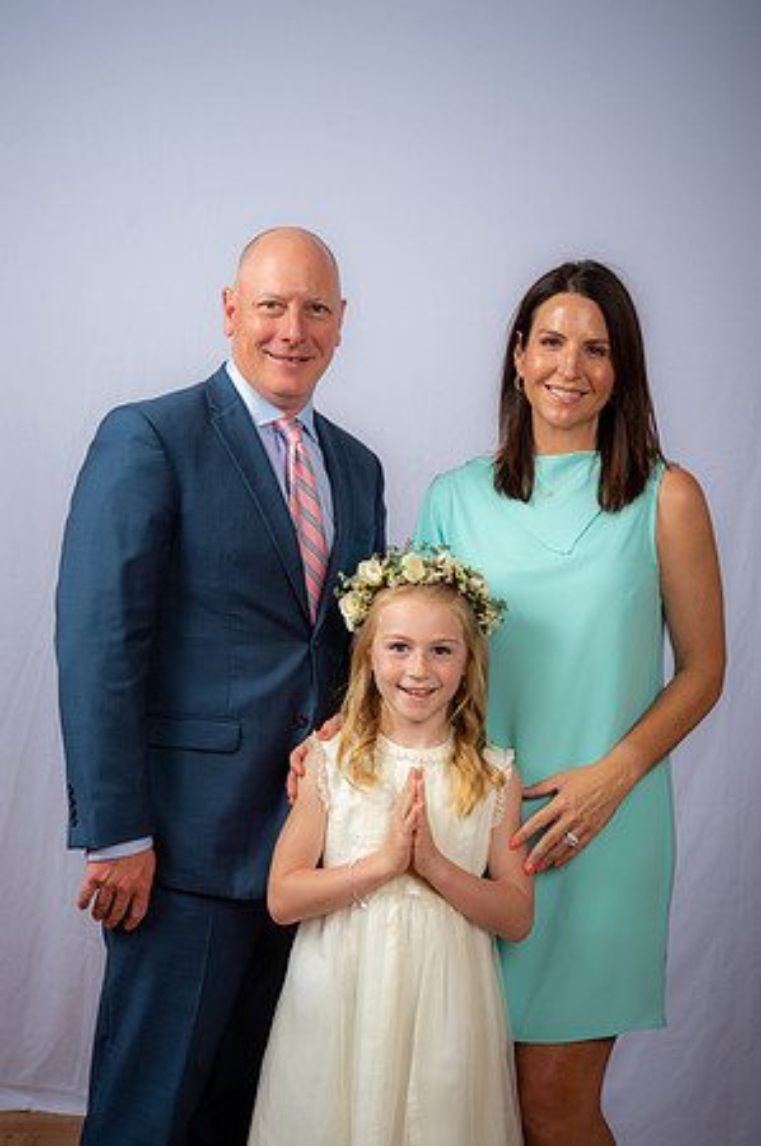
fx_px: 1843
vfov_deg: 34.5
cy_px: 573
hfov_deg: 23.3
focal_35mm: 58
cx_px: 380
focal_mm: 58
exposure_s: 1/160
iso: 250
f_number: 6.3
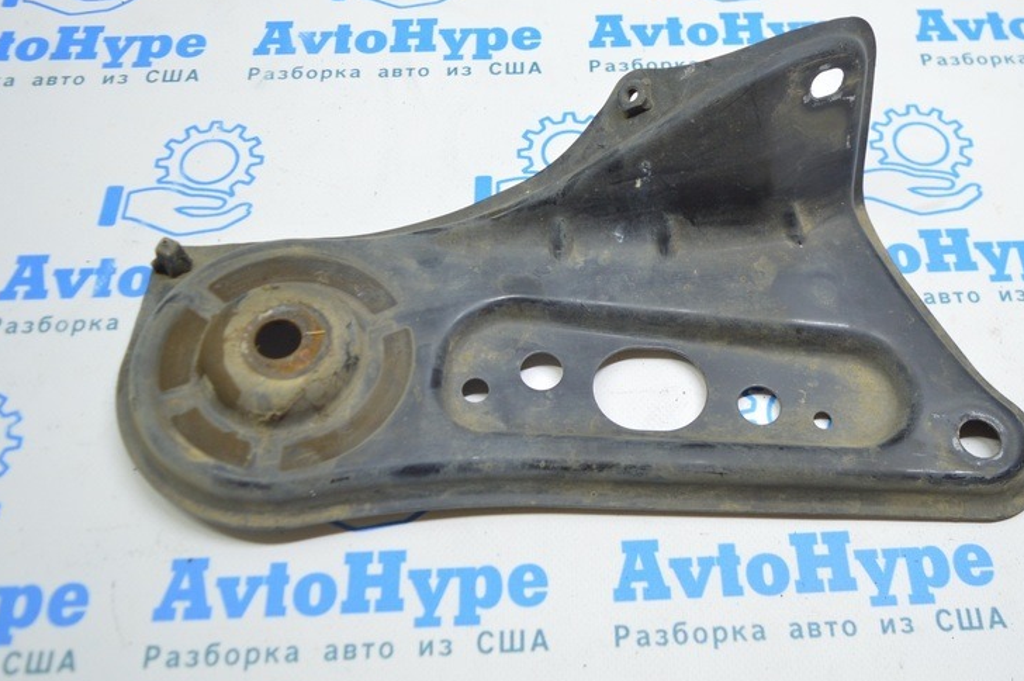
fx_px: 1080
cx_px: 601
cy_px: 258
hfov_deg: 50.5
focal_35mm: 38
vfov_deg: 34.8
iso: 400
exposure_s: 1/50
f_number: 3.5
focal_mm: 18
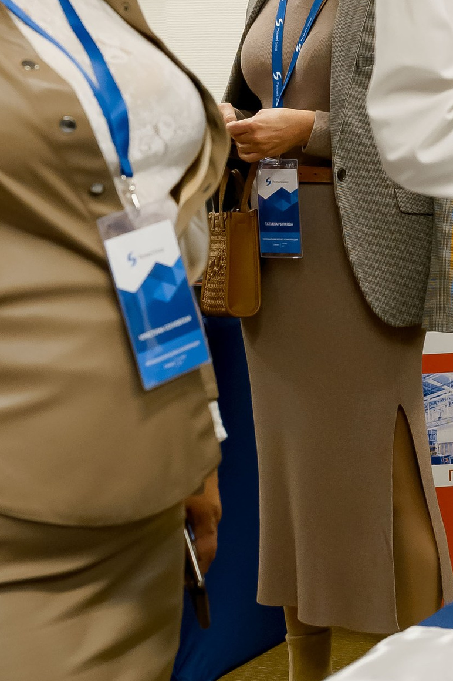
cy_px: 314
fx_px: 2191
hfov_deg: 11.6
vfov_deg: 17.6
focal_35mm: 116
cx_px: 547
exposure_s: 1/125
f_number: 4
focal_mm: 35
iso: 2500
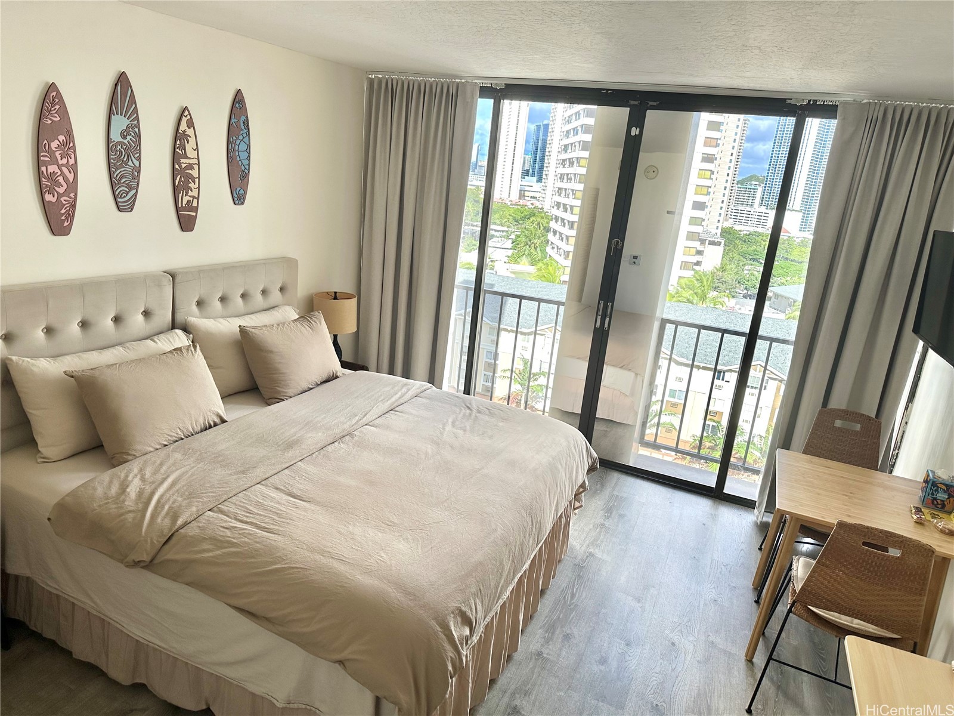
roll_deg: -6.0
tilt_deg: -18.2
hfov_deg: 71.6
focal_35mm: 24
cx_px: 477
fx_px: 661
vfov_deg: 56.8
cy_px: 358
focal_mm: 6.86
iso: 80
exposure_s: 1/121
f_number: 1.78
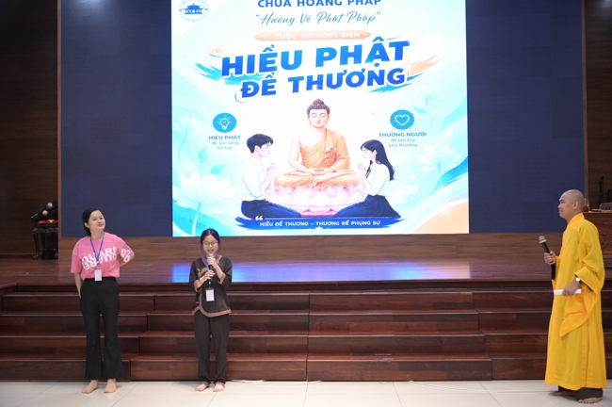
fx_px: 645
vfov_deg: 35.0
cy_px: 204
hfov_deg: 50.7
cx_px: 306
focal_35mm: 38
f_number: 4
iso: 4000
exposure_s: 1/160
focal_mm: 38
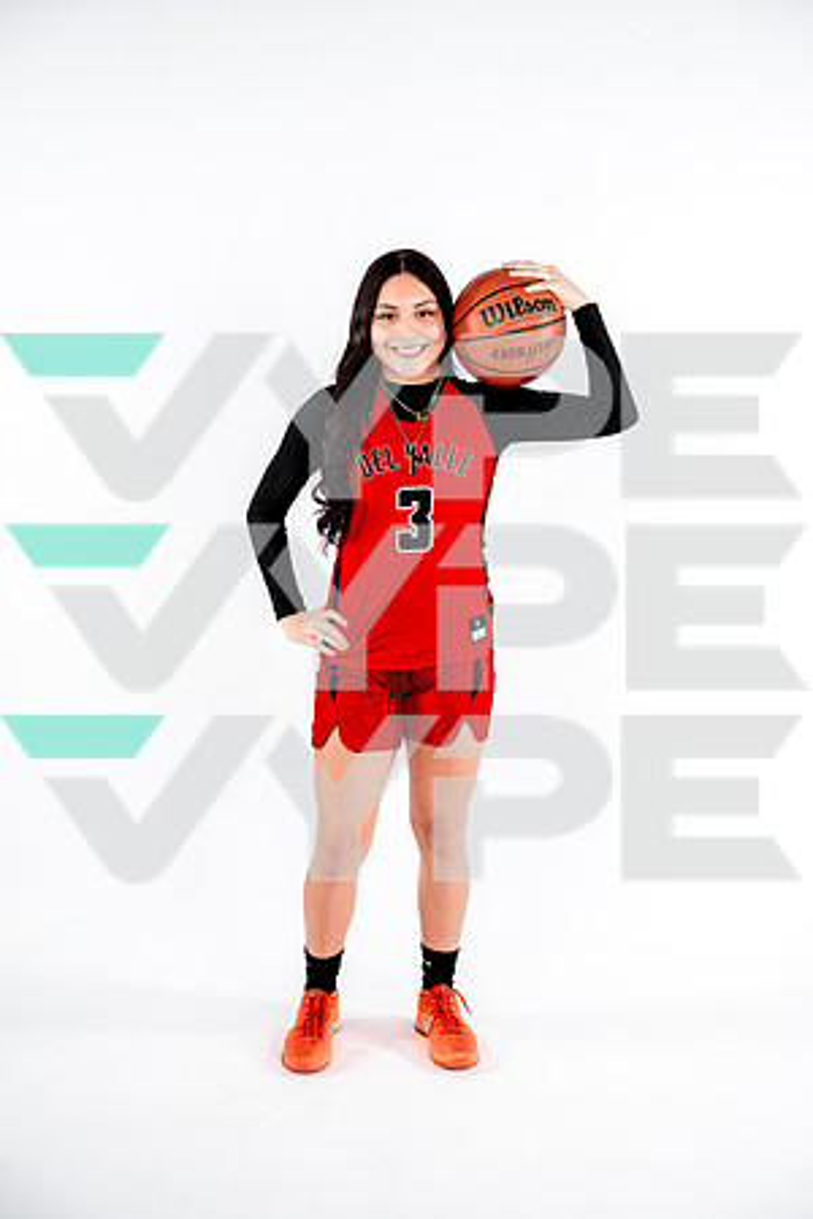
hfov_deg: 28.5
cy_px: 610
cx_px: 406
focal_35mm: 47
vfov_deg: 41.8
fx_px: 1599
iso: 250
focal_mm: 47.2
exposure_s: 1/250
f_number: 4.5
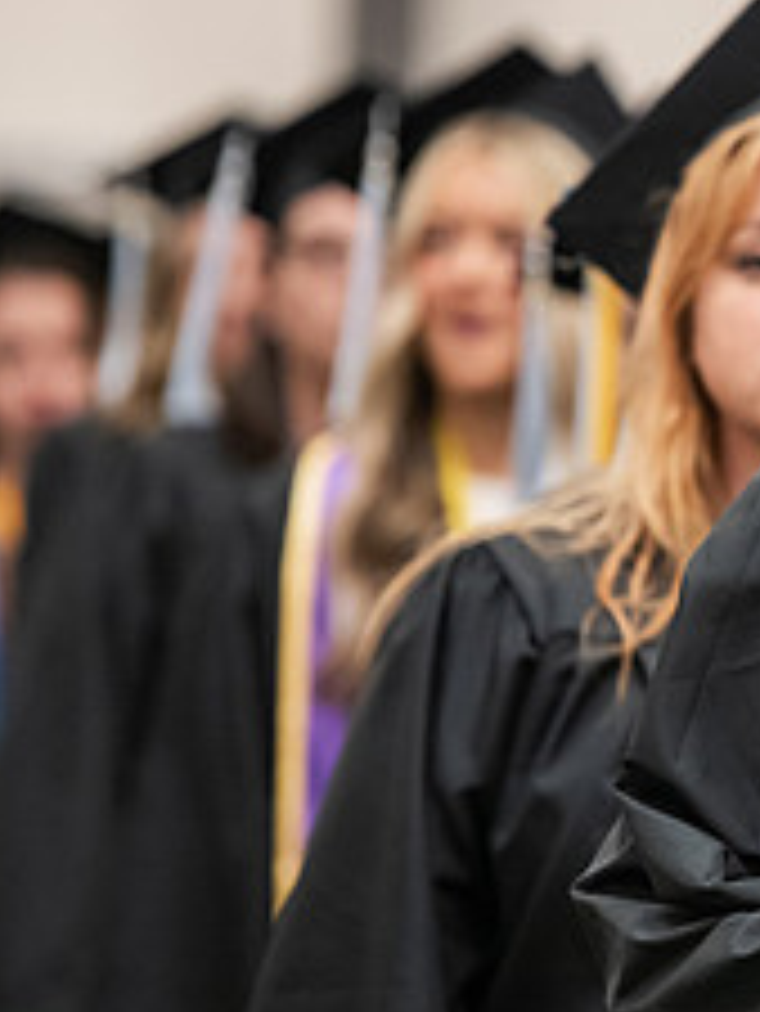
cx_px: 1259
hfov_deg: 3.3
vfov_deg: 4.4
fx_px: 13044
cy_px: 389
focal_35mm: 446
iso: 2500
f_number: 3.2
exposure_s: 1/200
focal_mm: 180
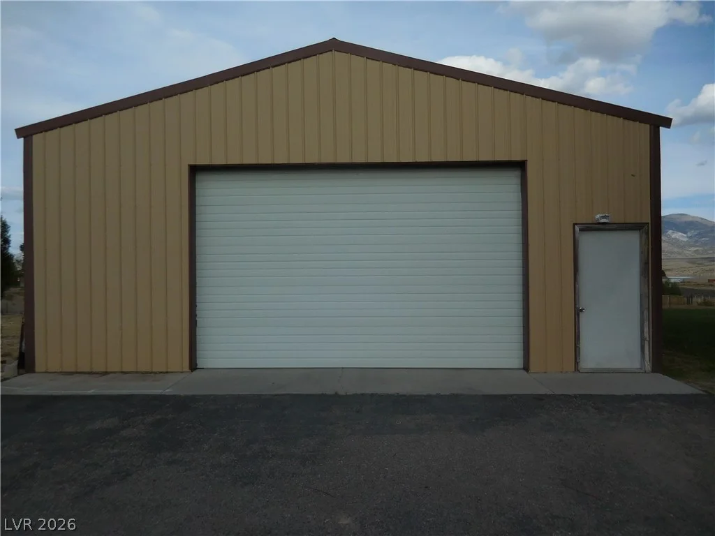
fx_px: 516
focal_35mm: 25
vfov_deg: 54.9
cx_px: 358
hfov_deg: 69.4
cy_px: 268
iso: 125
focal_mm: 4.5
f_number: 3.3
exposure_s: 1/2000
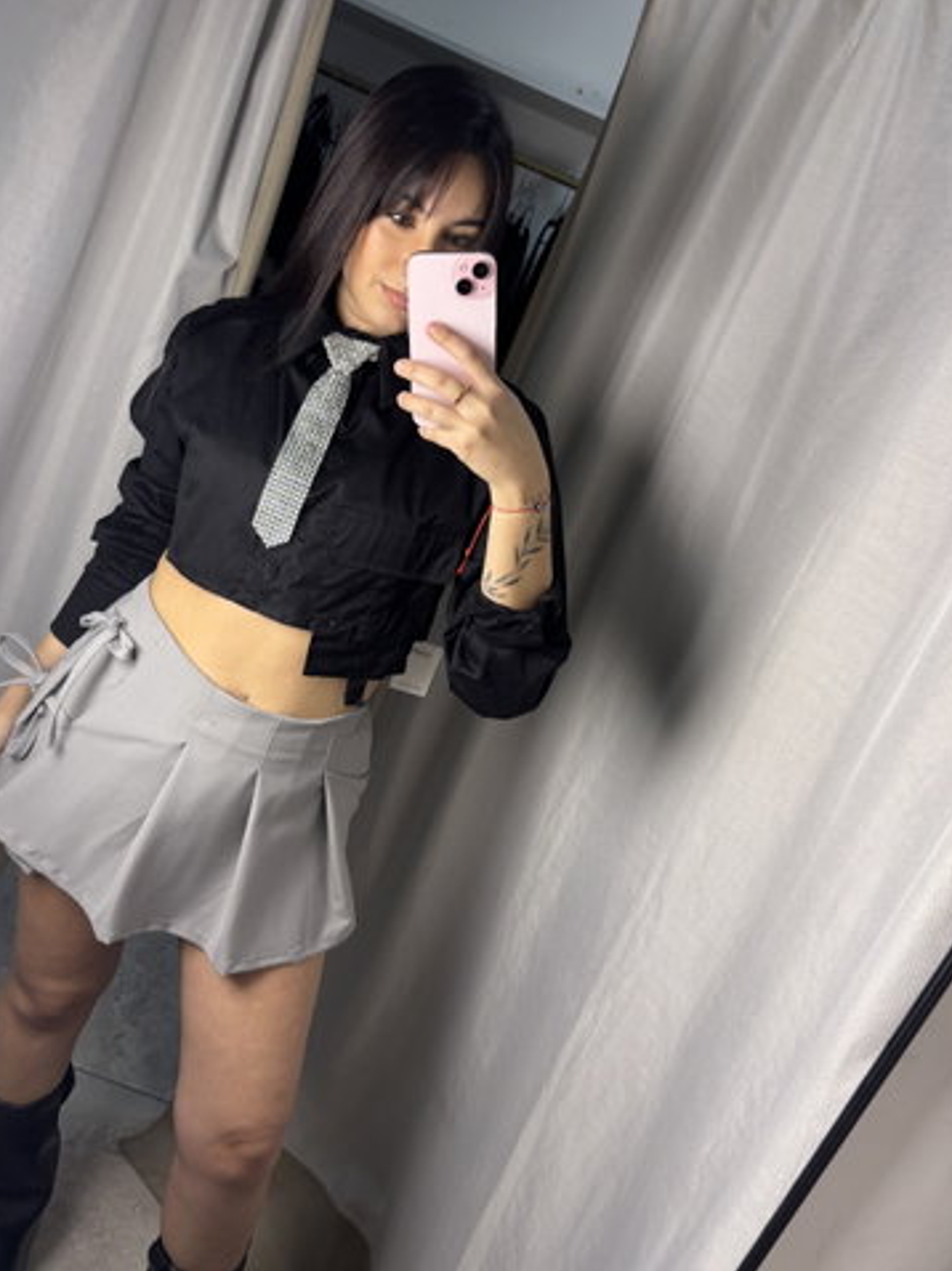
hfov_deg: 48.1
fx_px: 1064
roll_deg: -24.0
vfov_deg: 61.7
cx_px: 433
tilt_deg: -16.2
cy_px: 618
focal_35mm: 29
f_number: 1.6
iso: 50
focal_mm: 5.96
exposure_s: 1/291
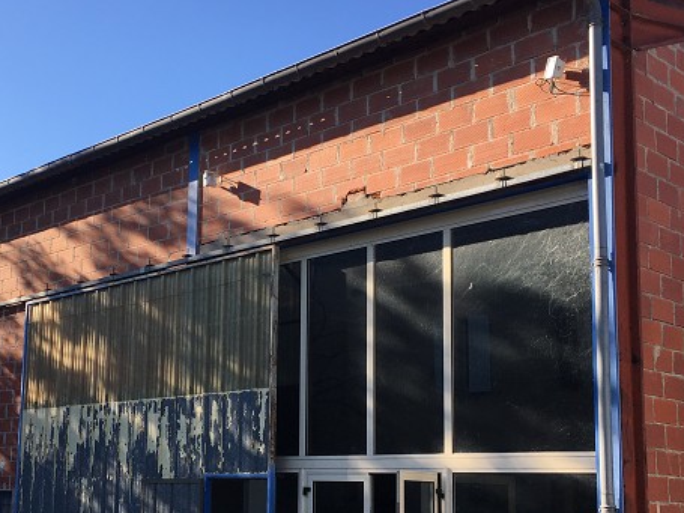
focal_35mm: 51
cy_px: 354
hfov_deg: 37.2
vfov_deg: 28.3
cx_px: 241
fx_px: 1007
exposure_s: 1/705
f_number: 2.2
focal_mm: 4.15
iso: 25
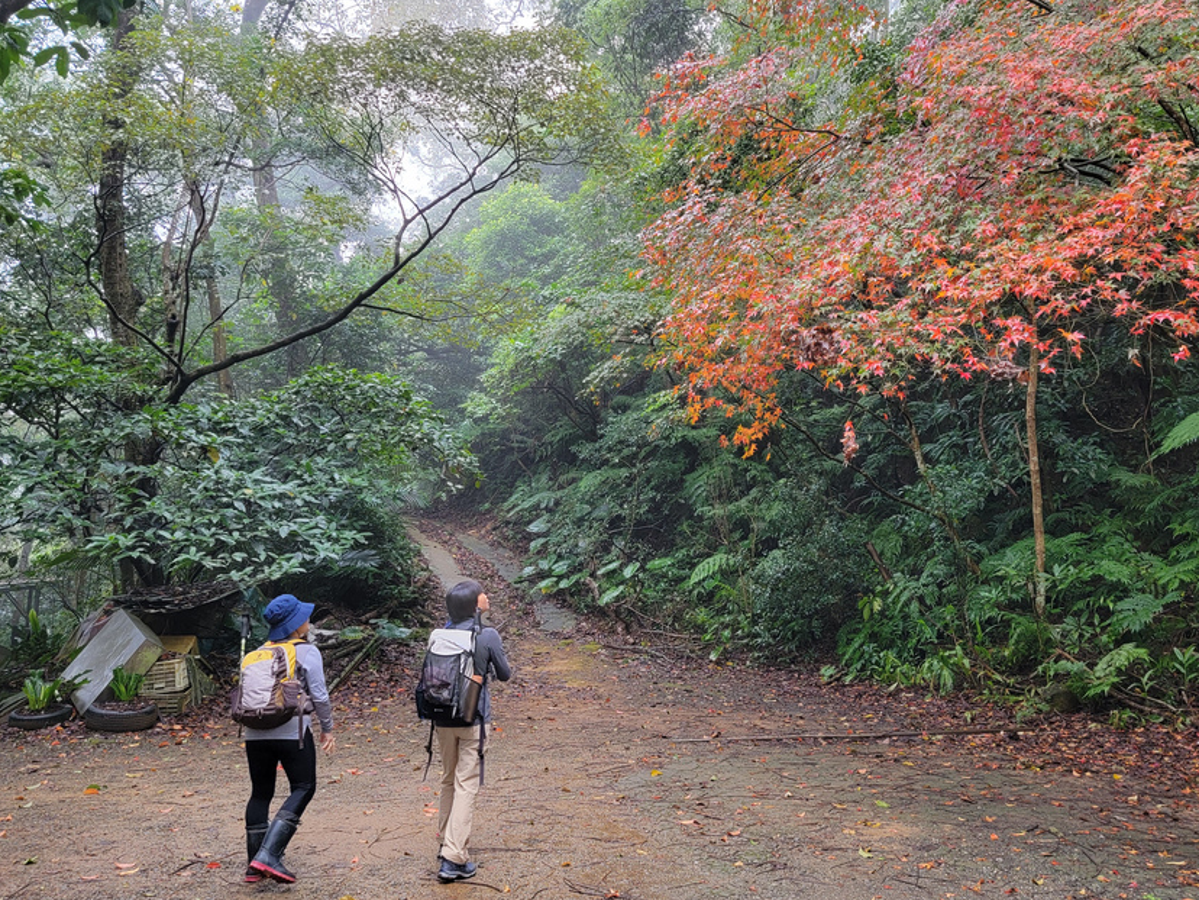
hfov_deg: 61.4
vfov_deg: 48.2
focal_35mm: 29
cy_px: 419
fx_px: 1004
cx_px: 683
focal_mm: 6.7
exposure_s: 1/120
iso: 80
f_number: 1.8
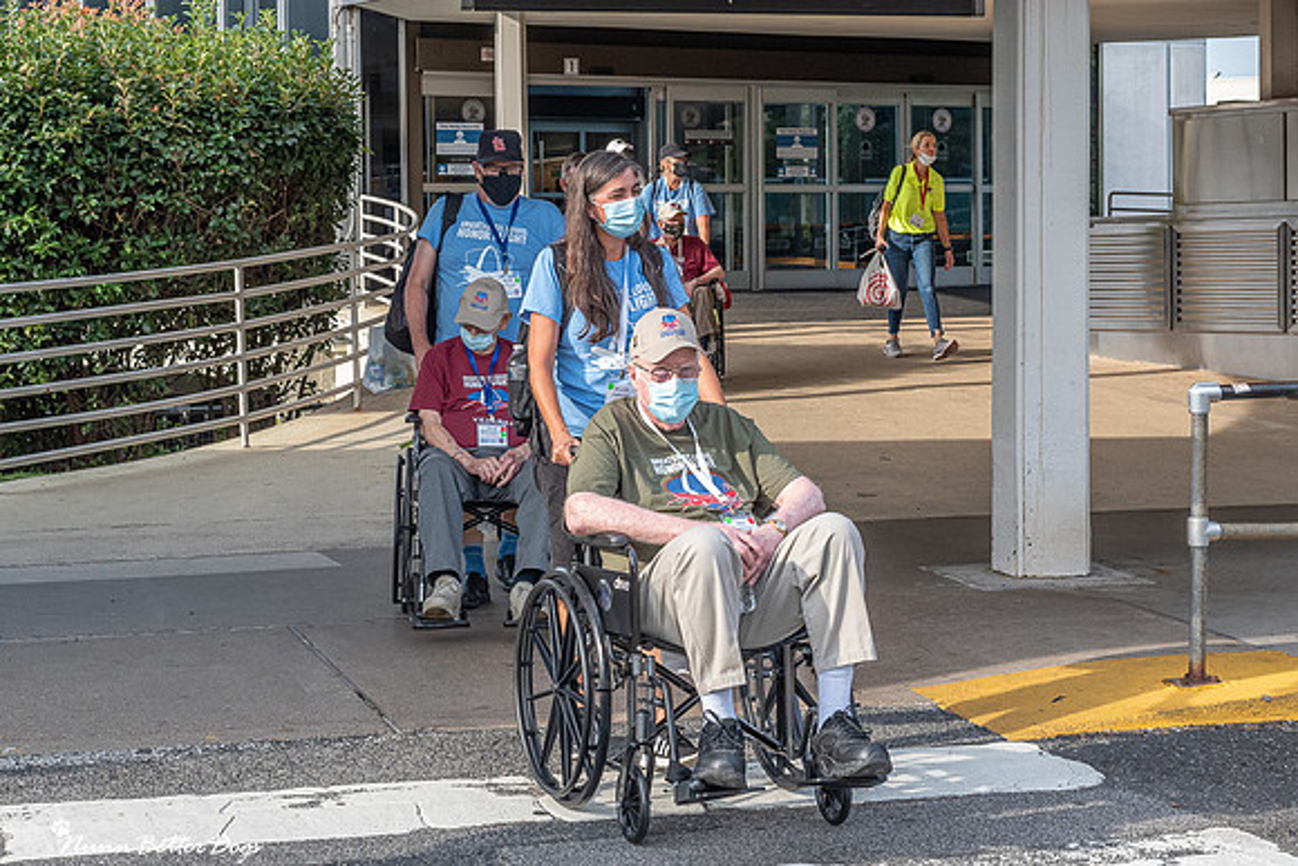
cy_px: 353
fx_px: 2492
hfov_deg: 29.2
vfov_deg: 19.7
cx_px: 565
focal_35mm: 69
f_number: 10
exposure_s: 1/400
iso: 800
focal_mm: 50
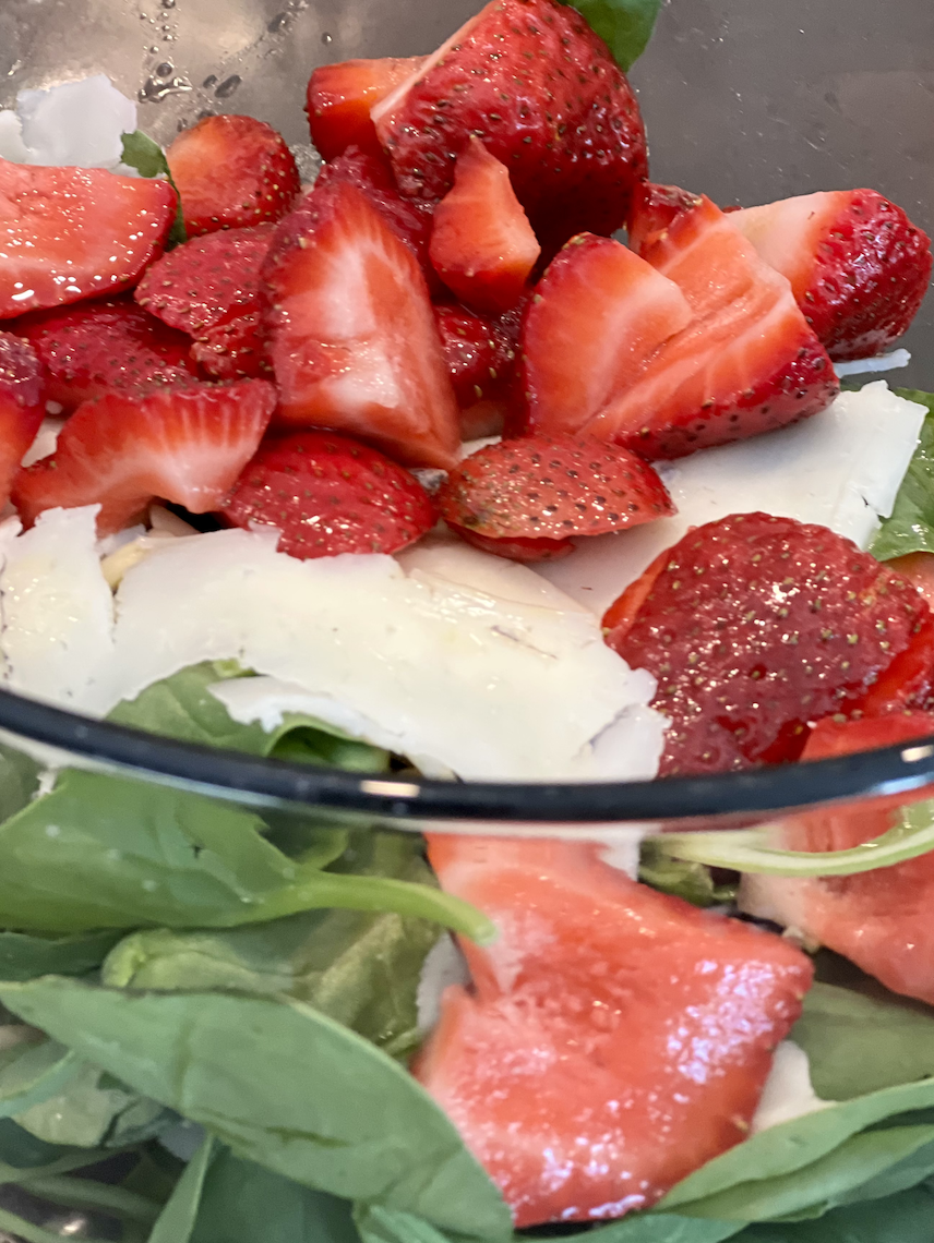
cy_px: 588
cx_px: 435
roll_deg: -3.1
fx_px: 3235
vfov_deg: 21.8
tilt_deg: -44.2
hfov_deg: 16.4
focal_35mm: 90
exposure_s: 1/40
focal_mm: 9
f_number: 2.8
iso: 250
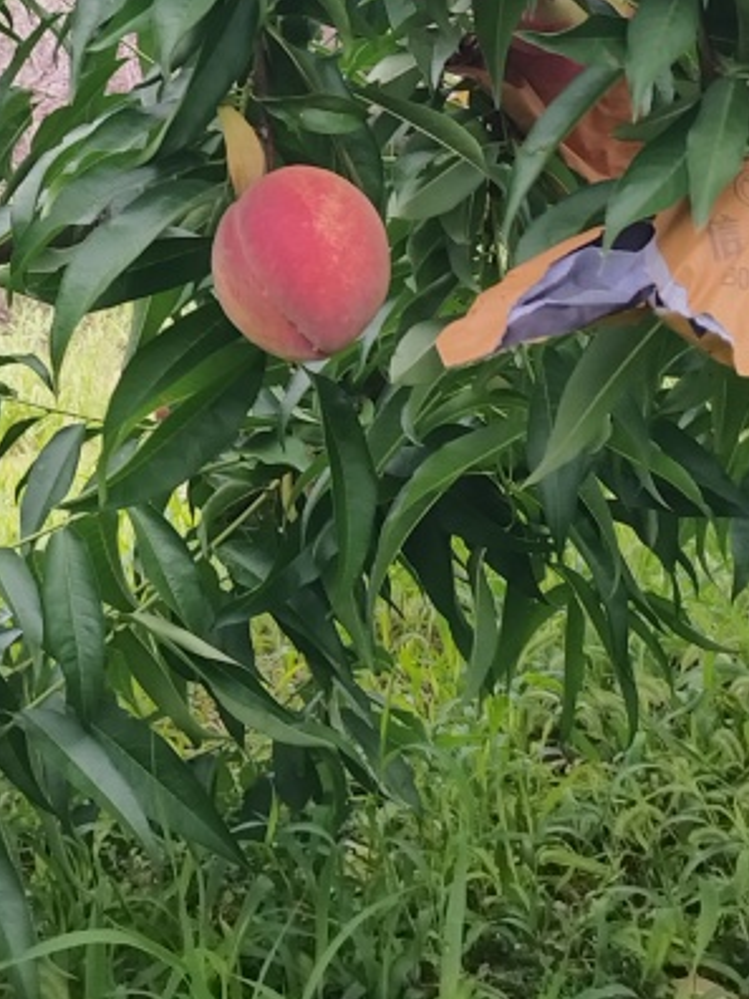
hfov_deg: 23.4
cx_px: 184
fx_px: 1789
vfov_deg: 27.7
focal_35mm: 62
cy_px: -175
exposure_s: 1/100
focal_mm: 5.52
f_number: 1.9
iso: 162
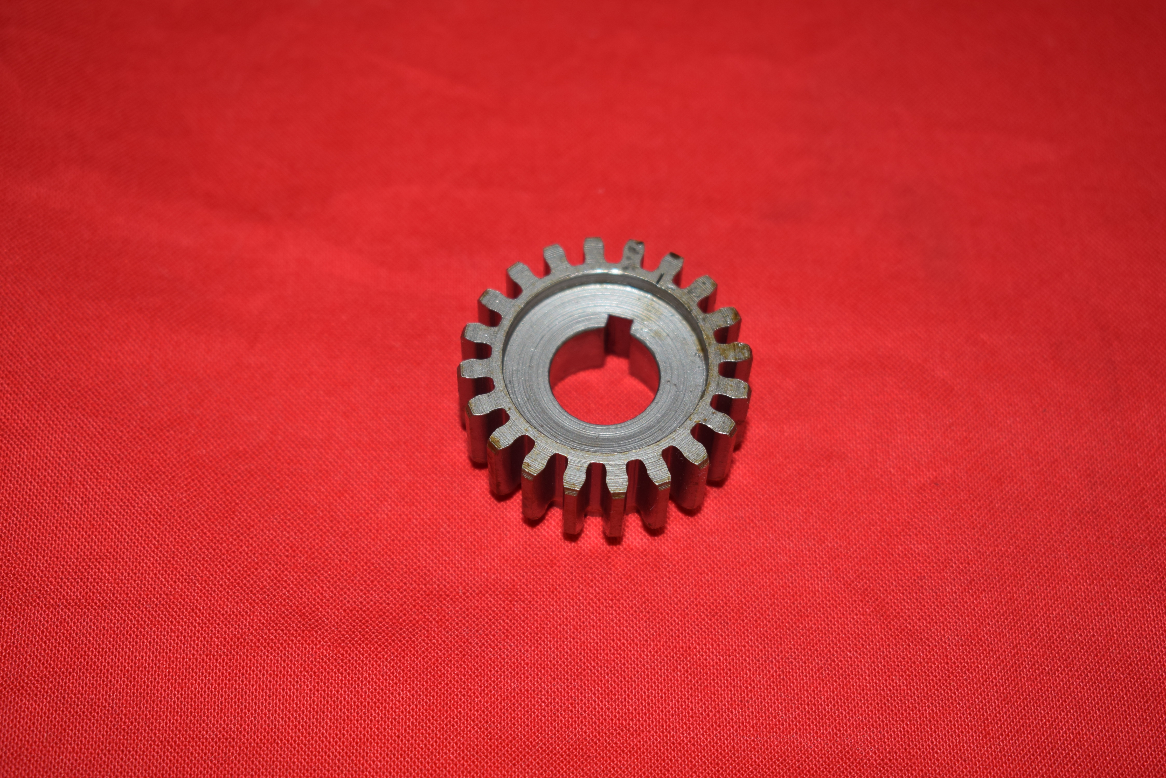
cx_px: 583
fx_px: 2041
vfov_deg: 21.6
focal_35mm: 63
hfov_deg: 31.9
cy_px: 389
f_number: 5
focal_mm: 42
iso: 160
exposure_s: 1/25
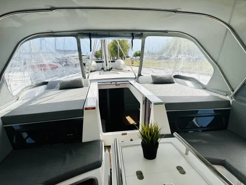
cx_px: 123
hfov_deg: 71.6
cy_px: 92
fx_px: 171
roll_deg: +1.6
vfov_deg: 56.8
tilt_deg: -11.3
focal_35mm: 24
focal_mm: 6.86
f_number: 1.78
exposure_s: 1/3356
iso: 80
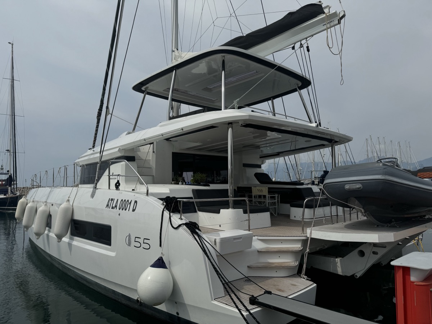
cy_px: 162
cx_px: 216
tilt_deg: +3.9
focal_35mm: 24
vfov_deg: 56.8
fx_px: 300
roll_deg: +1.4
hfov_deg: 71.6
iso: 80
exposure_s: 1/9009
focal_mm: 6.76
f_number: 1.78
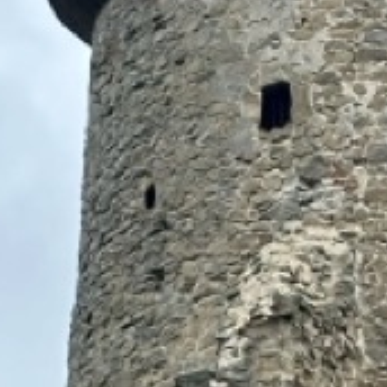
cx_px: 133
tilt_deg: +16.0
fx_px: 3984
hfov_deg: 5.6
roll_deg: +1.5
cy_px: 698
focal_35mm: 315
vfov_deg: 5.5
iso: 64
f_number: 1.78
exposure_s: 1/2028
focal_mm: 6.86
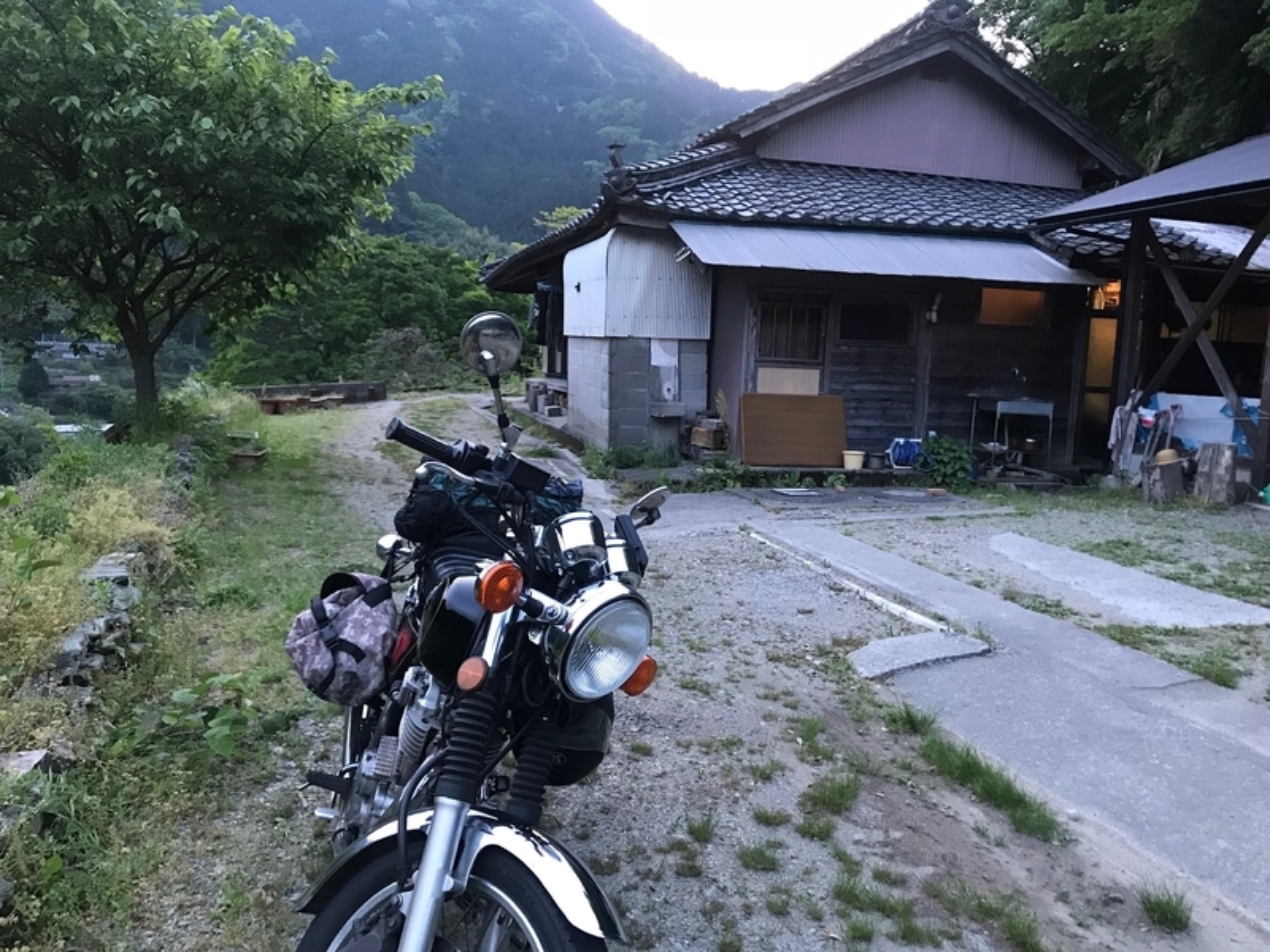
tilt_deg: -6.4
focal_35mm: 28
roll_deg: -2.6
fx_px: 1027
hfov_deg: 63.4
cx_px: 635
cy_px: 476
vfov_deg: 49.7
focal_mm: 3.99
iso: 64
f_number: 1.8
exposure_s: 1/15
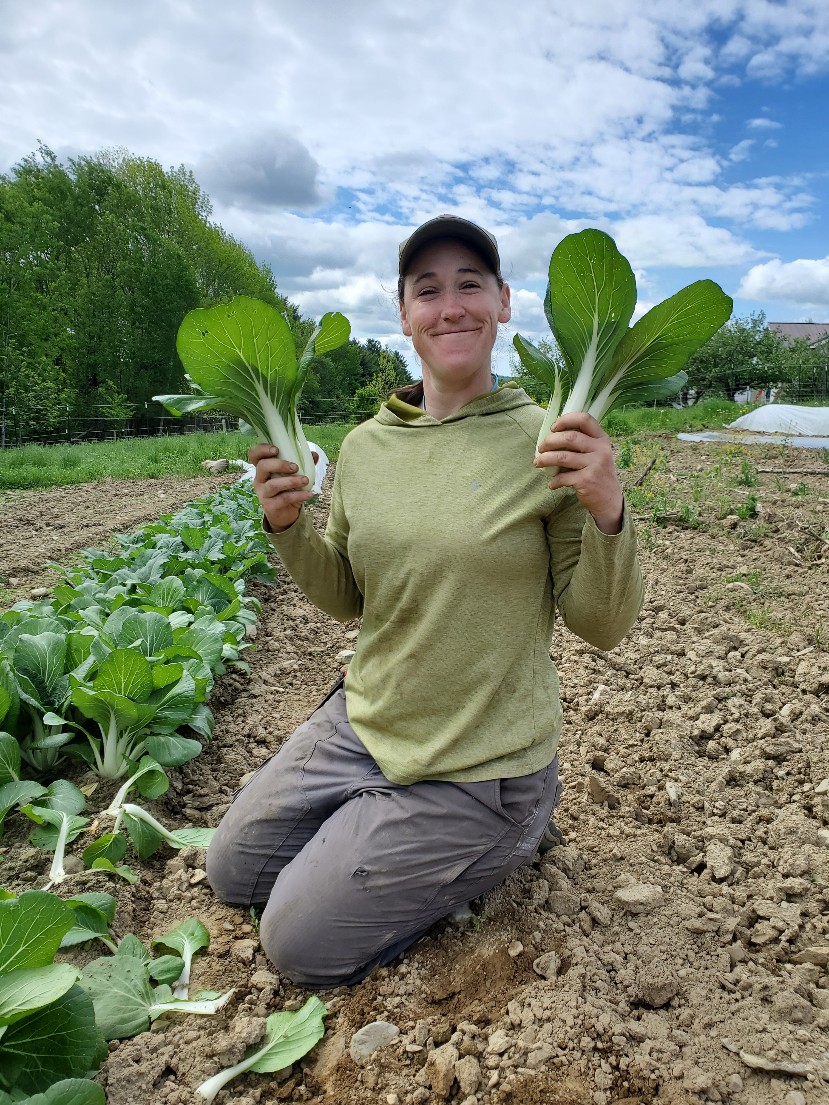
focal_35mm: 26
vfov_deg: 67.3
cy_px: 552
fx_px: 830
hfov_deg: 53.1
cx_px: 414
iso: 50
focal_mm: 4.3
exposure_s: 1/1215
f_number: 2.4
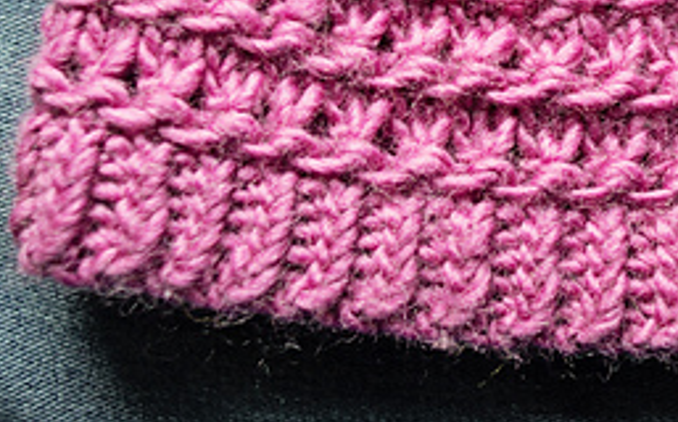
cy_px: -25
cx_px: 596
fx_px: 1643
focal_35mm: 89
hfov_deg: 22.8
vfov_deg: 14.4
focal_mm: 35
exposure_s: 1/320
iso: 500
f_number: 2.8
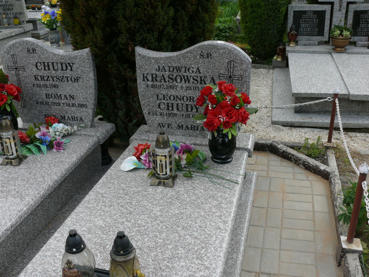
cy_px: 138
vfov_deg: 40.7
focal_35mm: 35
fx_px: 373
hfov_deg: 52.6
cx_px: 184
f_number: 4.5
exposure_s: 1/200
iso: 100
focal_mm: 7.4
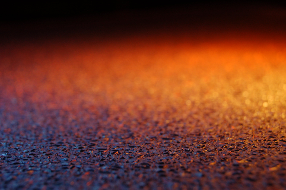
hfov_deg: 24.6
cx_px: 143
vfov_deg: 16.5
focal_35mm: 82
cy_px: 95
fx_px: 655
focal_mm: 55
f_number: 8
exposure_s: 1/60
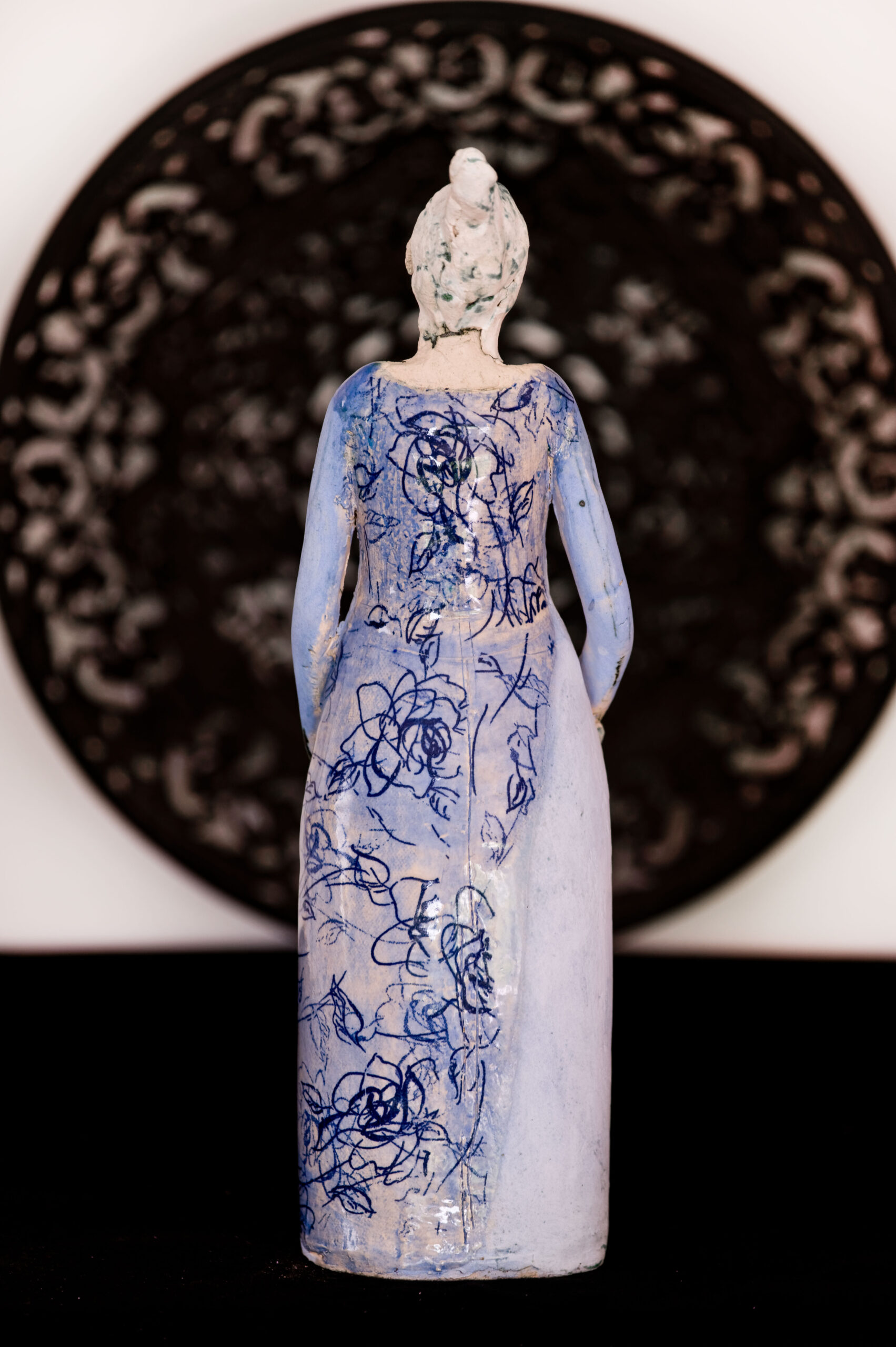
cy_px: 674
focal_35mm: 250
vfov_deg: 8.2
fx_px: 9347
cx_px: 448
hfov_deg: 5.5
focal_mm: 250
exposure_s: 1/50
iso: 500
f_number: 6.3
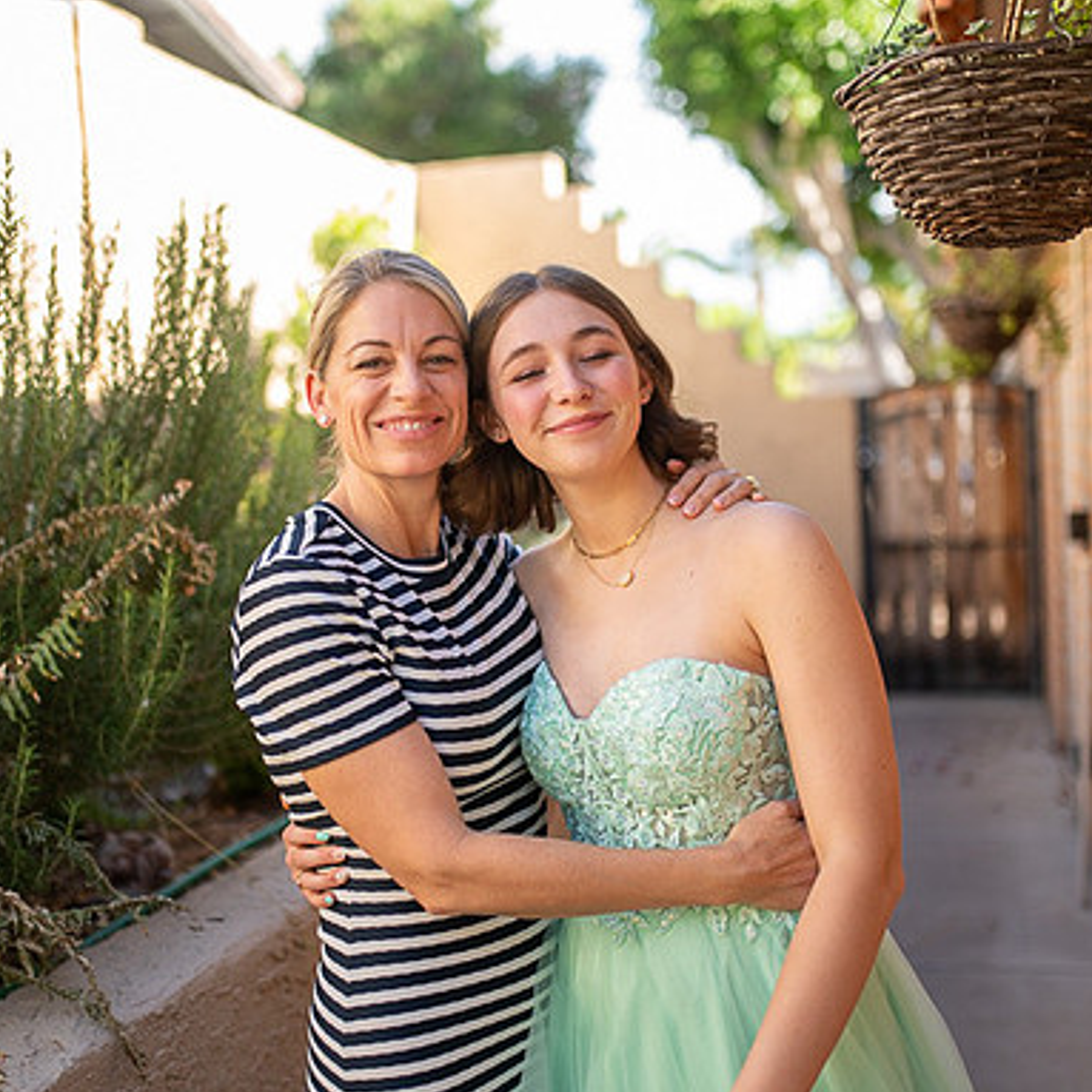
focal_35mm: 45
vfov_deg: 37.6
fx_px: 1606
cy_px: 547
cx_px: 519
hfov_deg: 37.5
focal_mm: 35
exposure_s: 1/2500
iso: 400
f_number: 1.4
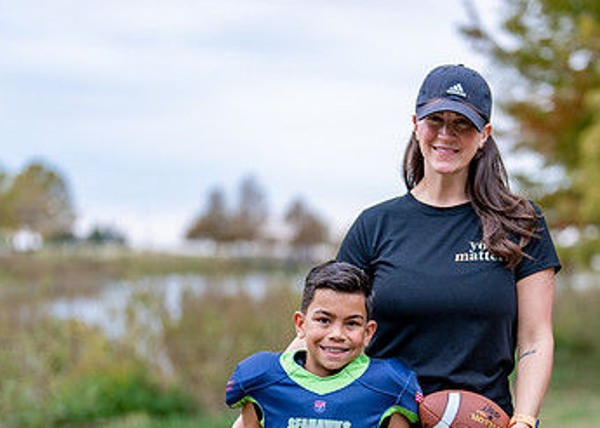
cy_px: 341
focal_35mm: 88
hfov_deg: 22.5
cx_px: 410
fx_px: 1499
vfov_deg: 16.1
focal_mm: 50
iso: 100
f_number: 1.2
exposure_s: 1/500
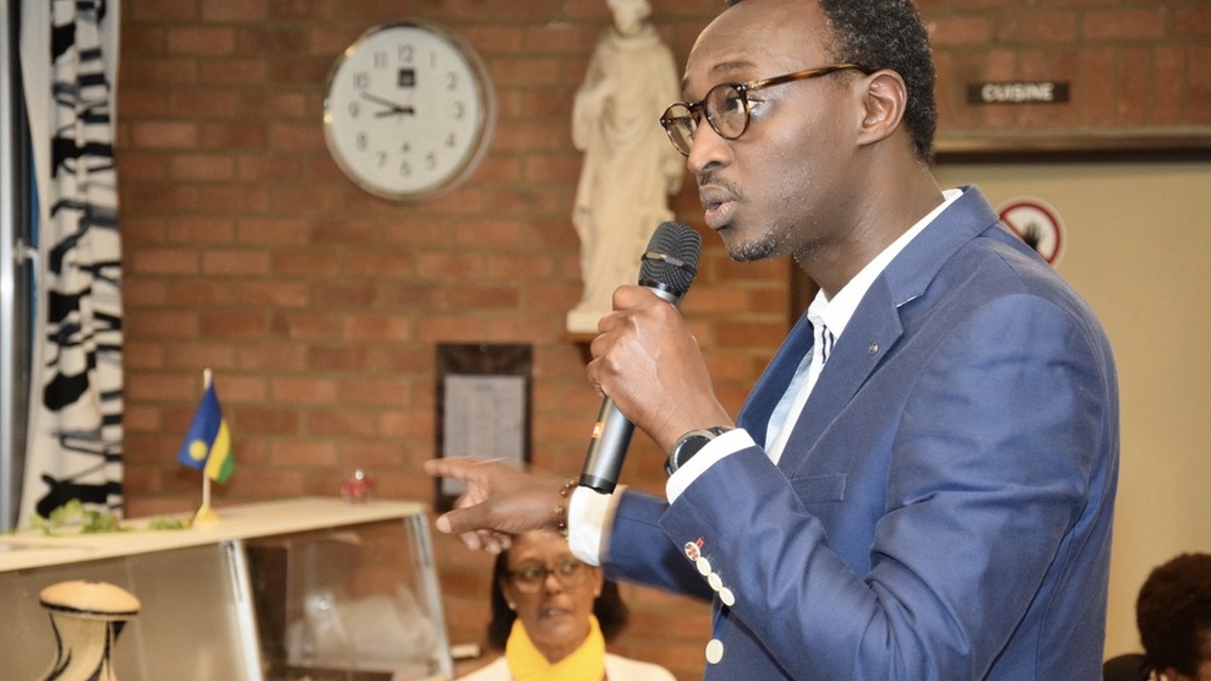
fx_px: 3371
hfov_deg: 20.4
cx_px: 606
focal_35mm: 105
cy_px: 346
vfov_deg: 11.5
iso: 1600
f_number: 5.3
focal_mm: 66
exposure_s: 1/60
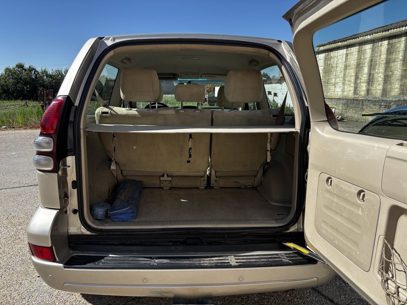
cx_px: 204
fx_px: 306
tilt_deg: -11.6
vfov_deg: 53.1
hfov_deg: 67.3
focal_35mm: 26
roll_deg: -0.1
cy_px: 152
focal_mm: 5.96
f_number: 1.6
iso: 50
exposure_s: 1/2105
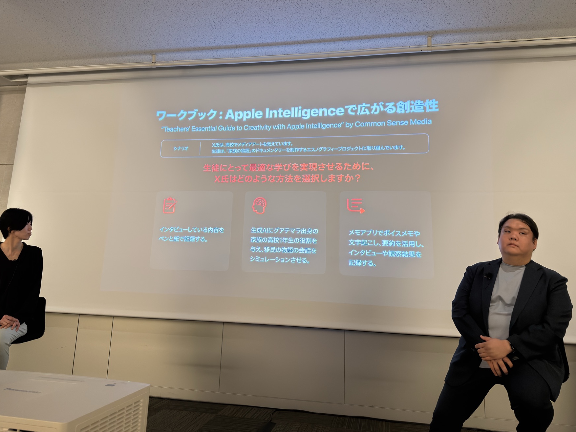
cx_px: 280
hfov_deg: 63.4
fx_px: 466
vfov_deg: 49.6
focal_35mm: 28
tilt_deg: +11.3
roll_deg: -2.3
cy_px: 182
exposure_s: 1/33
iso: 200
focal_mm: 6.76
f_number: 1.78
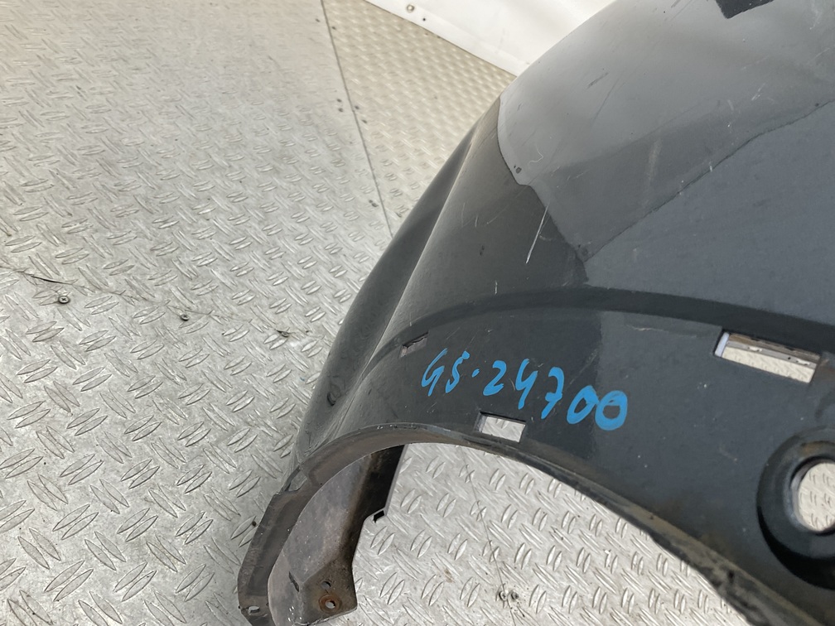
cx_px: 418
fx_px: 700
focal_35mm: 29
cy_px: 313
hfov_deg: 61.7
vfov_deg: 48.2
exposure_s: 1/120
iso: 32
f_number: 1.8
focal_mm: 3
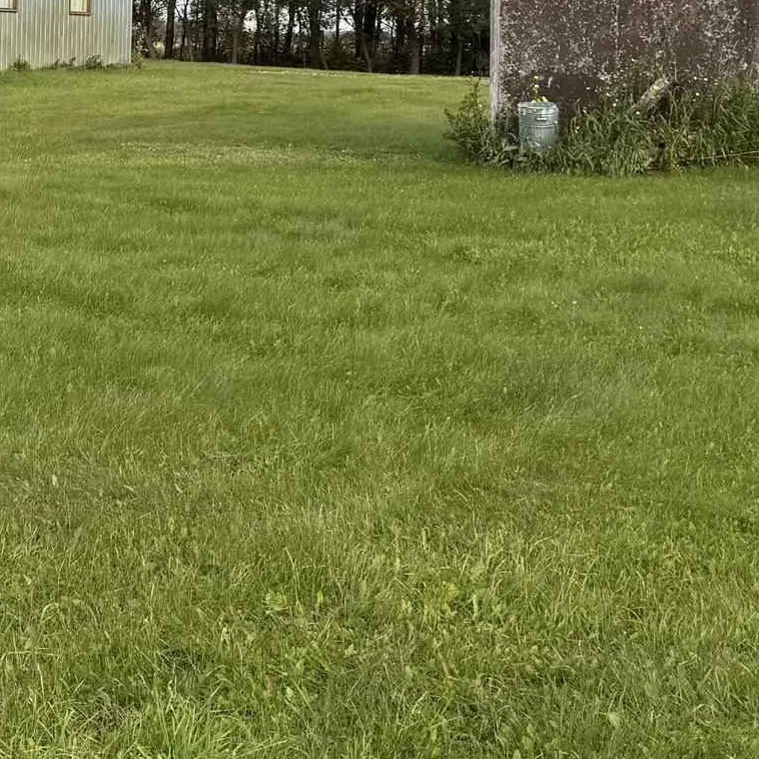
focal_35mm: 86
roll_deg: -0.7
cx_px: 7
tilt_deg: -0.7
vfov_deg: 19.8
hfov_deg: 19.6
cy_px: 70
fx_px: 2133
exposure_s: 1/3096
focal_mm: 6.76
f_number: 1.78
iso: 80
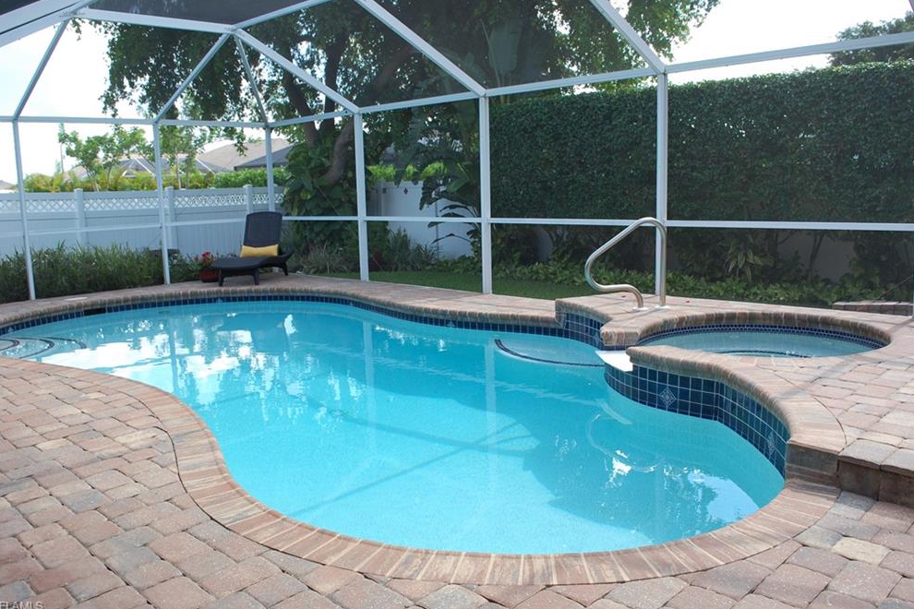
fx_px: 787
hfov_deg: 60.3
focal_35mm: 31
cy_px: 301
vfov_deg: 42.3
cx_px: 451
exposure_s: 1/160
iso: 200
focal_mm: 20
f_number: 6.3
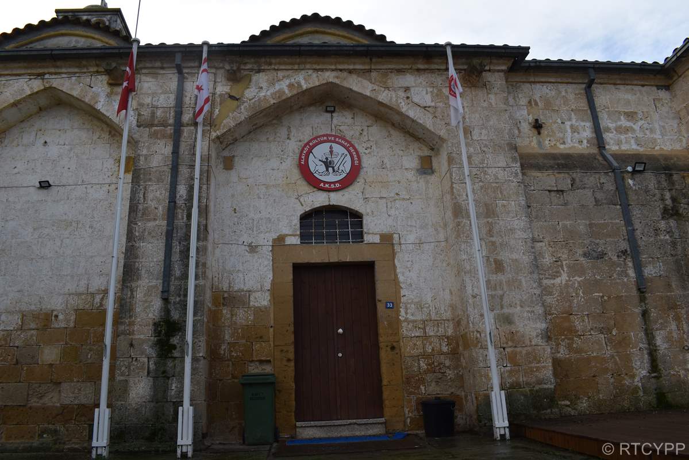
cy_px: 230
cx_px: 344
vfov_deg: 48.0
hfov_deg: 67.4
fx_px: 517
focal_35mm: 27
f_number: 8
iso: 125
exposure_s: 1/250
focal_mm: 18
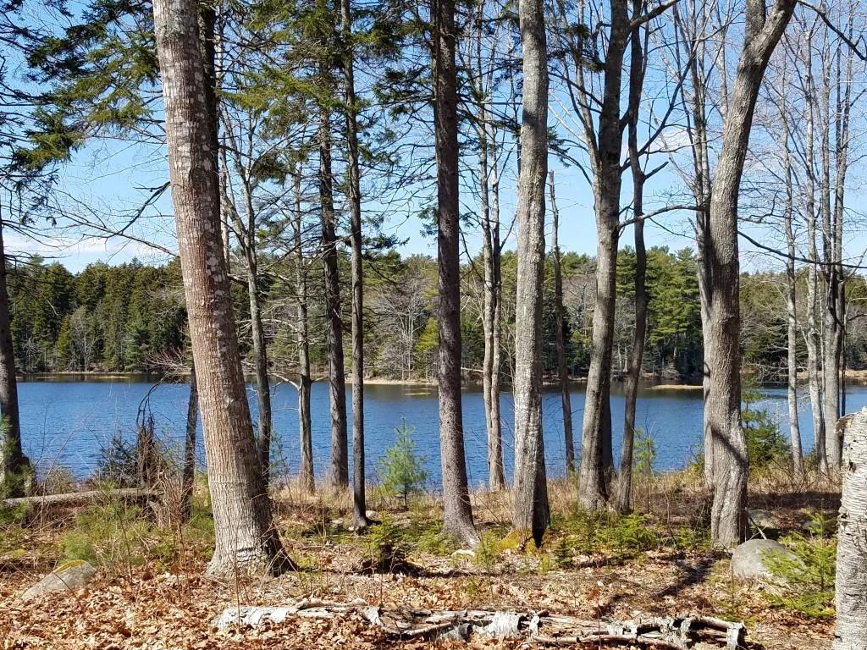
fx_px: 676
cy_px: 325
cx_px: 434
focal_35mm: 27
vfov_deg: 51.4
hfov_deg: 65.3
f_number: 1.7
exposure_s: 1/1664
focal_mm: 4.25
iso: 50
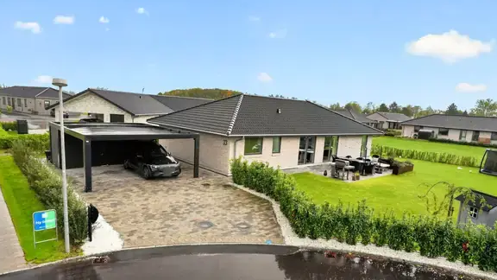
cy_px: 162
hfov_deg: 76.3
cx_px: 252
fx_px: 316
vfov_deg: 47.5
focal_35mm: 24
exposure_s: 1/500
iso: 1250
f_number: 8
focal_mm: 22
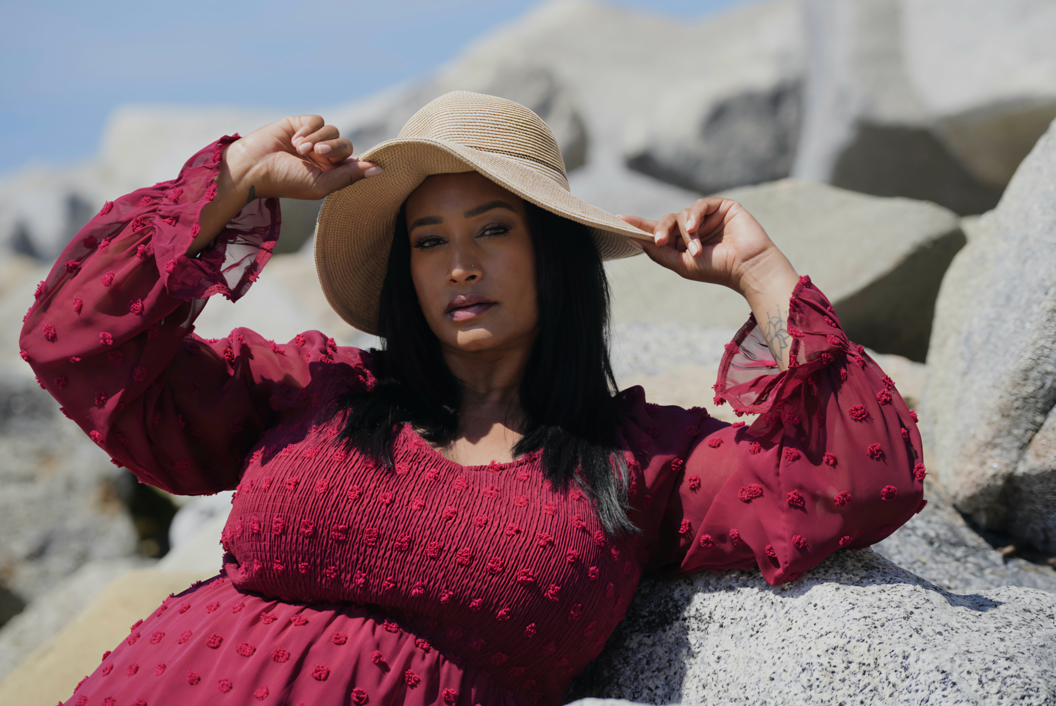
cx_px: 526
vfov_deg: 8.1
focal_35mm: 170
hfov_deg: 12.1
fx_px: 4990
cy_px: 338
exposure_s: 1/667
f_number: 5
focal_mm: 157
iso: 100
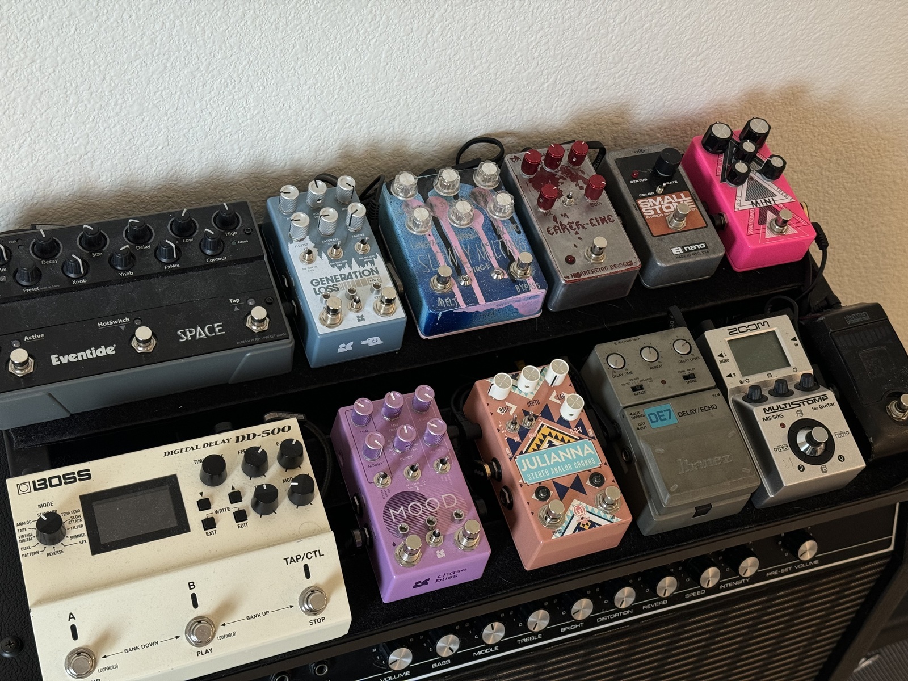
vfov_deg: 30.3
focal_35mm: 48
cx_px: 454
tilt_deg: -46.3
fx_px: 1259
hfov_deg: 39.7
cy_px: 340
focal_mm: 6.76
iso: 160
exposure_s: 1/60
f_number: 1.78
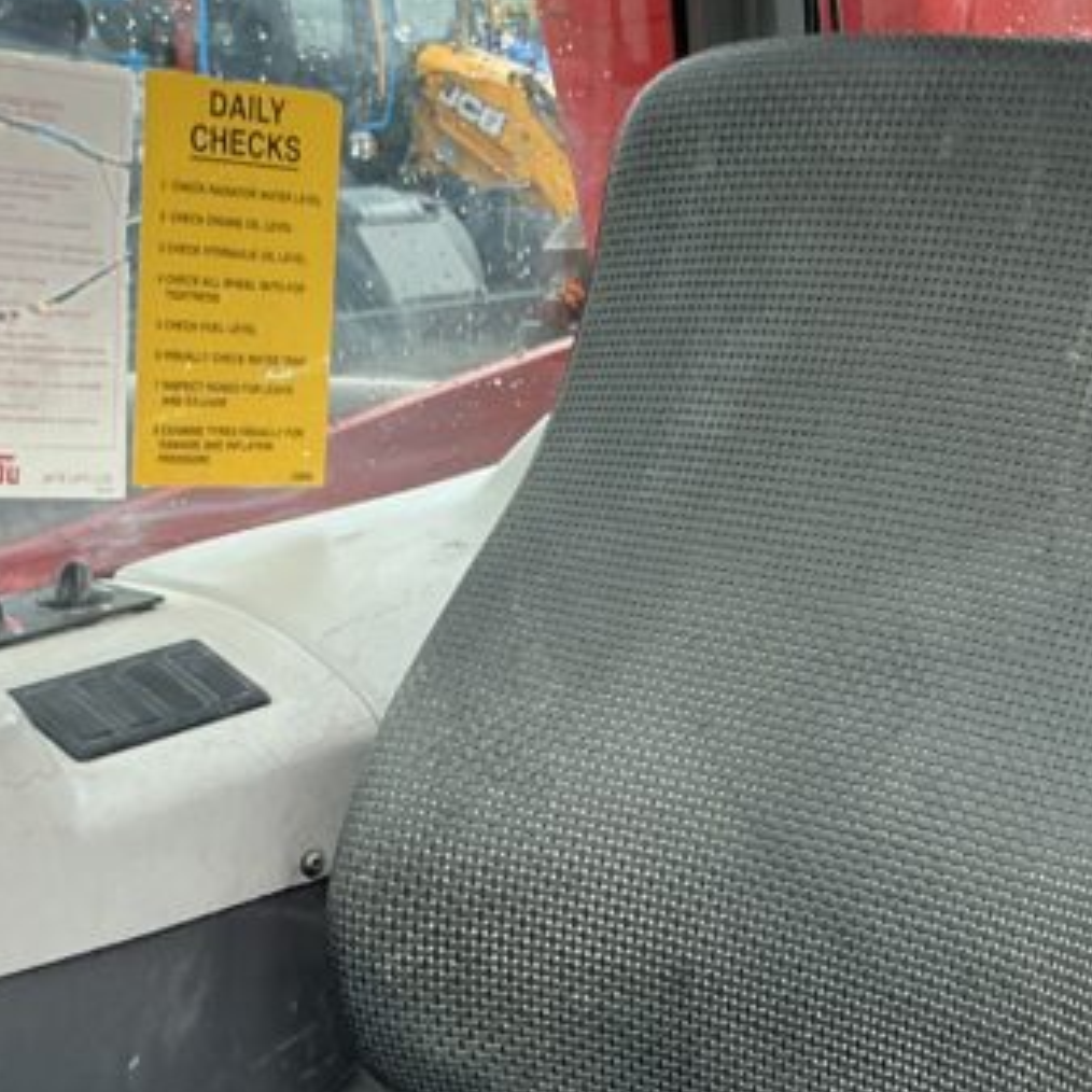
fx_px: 2677
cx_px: 762
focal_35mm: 75
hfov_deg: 22.9
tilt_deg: -17.2
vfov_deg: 22.4
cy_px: 1002
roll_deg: -3.0
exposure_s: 1/122
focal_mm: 3
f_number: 1.8
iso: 40
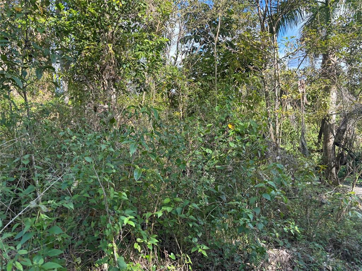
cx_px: 181
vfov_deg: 53.1
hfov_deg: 67.3
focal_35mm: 26
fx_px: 272
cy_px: 136
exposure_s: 1/452
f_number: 1.6
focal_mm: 5.96
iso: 50
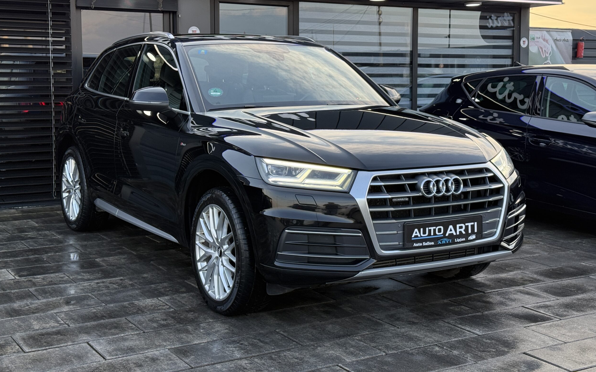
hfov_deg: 38.9
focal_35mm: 52
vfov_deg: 24.8
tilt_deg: -4.3
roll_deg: +0.2
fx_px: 845
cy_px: 144
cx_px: 302
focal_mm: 6.76
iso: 64
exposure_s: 1/279
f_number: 1.78
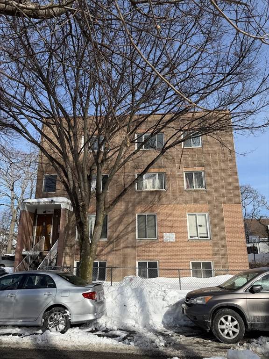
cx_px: 134
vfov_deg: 71.6
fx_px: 249
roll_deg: +0.5
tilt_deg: +17.0
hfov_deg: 56.8
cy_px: 180
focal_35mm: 24
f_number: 1.78
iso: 80
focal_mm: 6.76
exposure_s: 1/4975
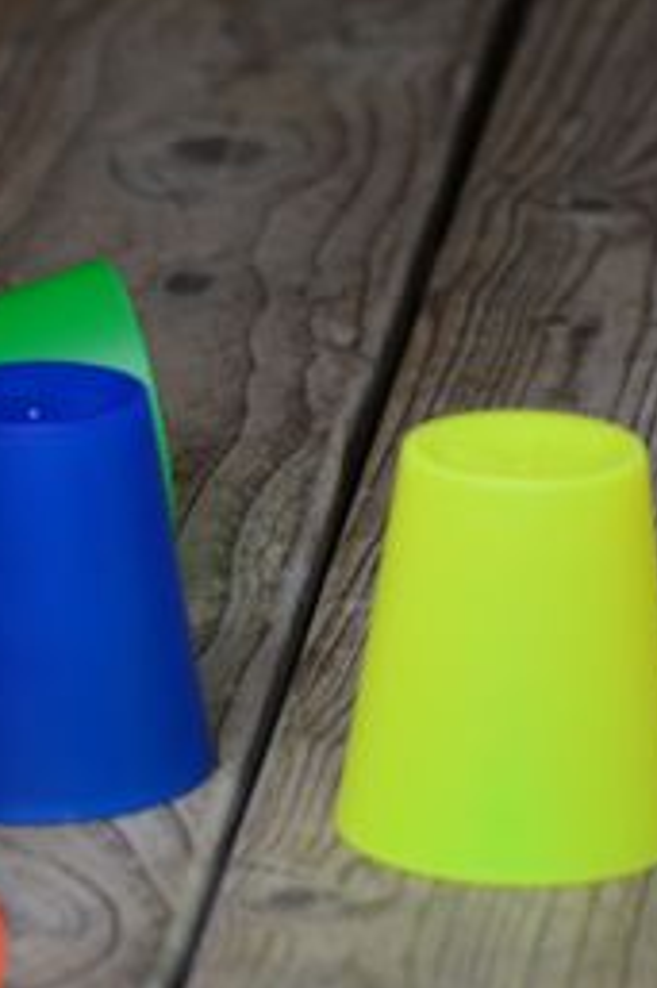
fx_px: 7044
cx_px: -150
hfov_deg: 5.3
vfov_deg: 8.0
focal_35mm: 257
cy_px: 580
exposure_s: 1/1600
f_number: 4
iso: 400
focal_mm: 86
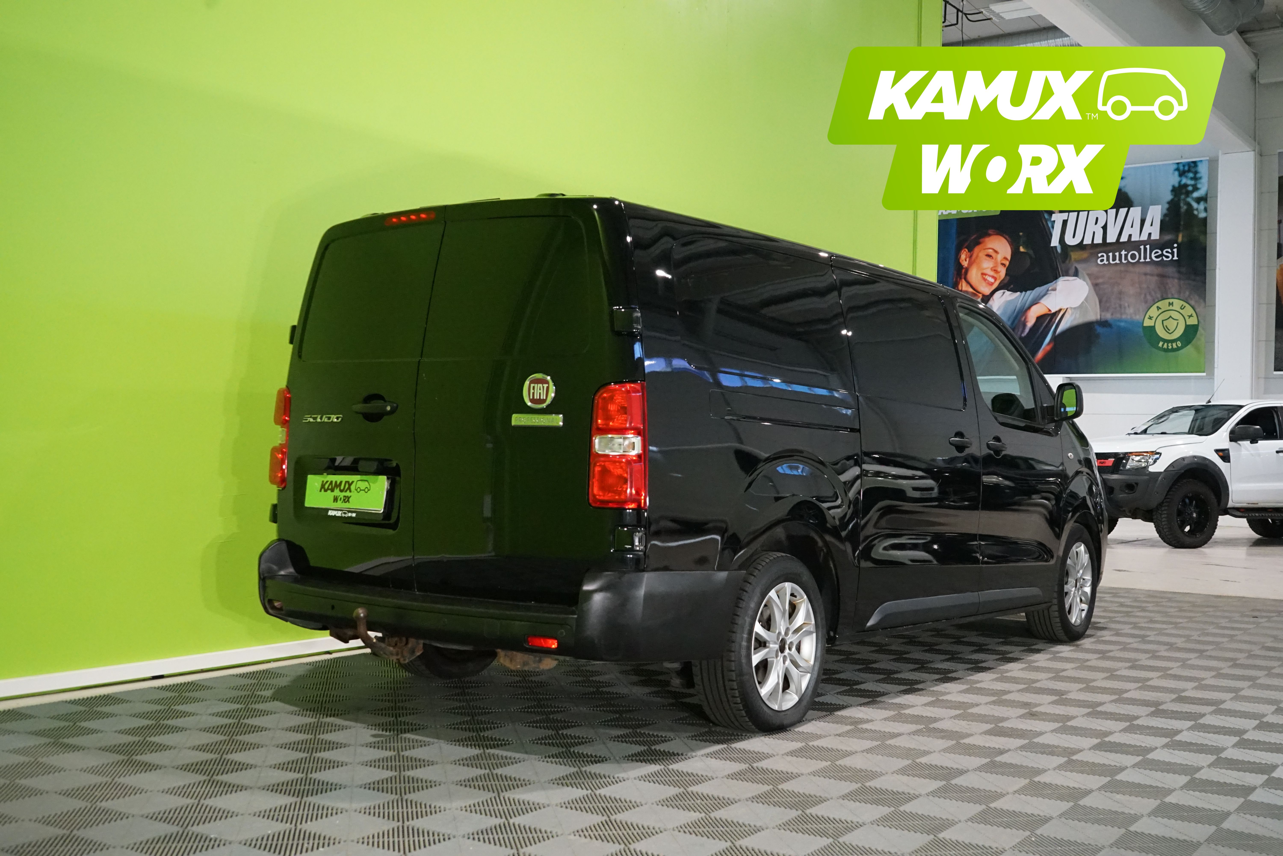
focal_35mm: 37
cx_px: 642
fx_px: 1319
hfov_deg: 51.9
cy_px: 428
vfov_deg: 35.9
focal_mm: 37
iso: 6400
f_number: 6.3
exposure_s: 1/125
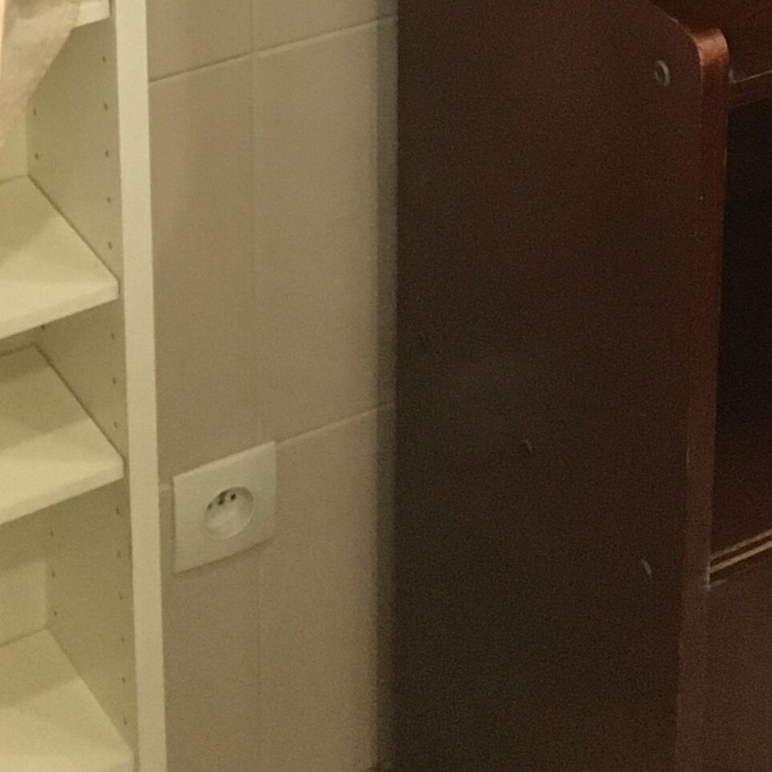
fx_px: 2700
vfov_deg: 14.7
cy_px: -521
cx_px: 877
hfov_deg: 15.8
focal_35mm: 107
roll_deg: -1.6
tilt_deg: -15.8
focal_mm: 4.15
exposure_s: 1/25
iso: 200
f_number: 2.2
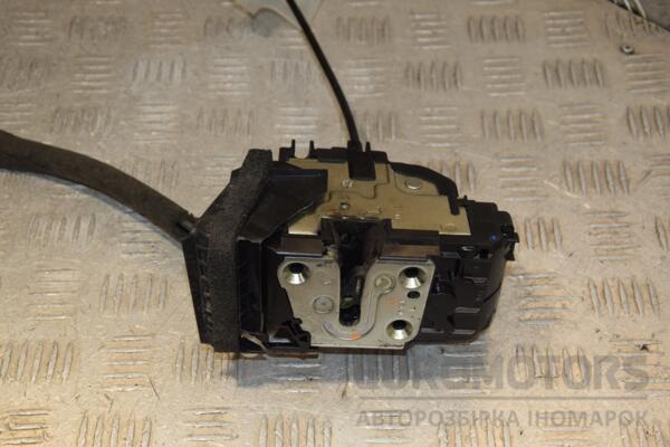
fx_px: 1172
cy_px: 224
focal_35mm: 63
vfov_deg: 21.6
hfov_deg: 31.9
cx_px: 335
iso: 800
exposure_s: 1/200
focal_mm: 42
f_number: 8
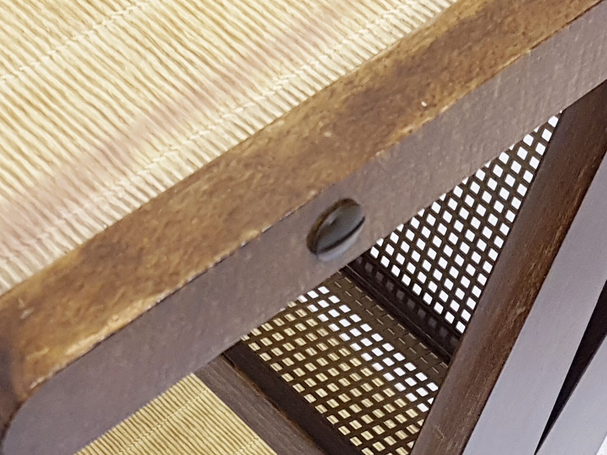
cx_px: 340
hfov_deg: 44.7
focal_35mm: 42
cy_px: 234
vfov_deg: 34.3
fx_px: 736
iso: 160
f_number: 1.7
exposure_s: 1/25
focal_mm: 4.2
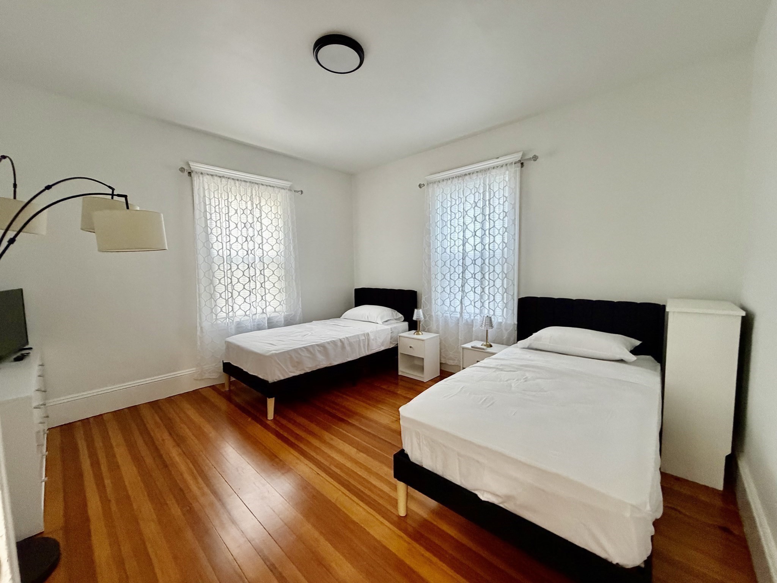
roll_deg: +1.4
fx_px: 314
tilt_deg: -4.6
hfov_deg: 102.1
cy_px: 292
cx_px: 388
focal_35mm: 14
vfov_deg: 85.7
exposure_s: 1/60
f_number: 2.2
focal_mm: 2.22
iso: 400
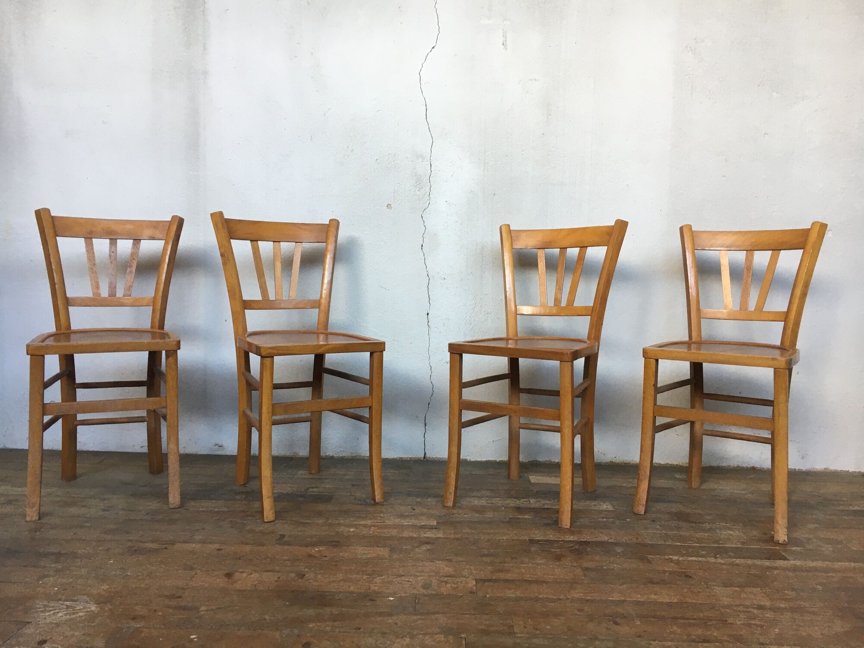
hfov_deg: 61.7
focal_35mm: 29
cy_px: 324
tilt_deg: -3.3
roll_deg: -0.8
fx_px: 724
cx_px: 432
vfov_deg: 48.2
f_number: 2.2
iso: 40
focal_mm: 4.15
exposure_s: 1/33
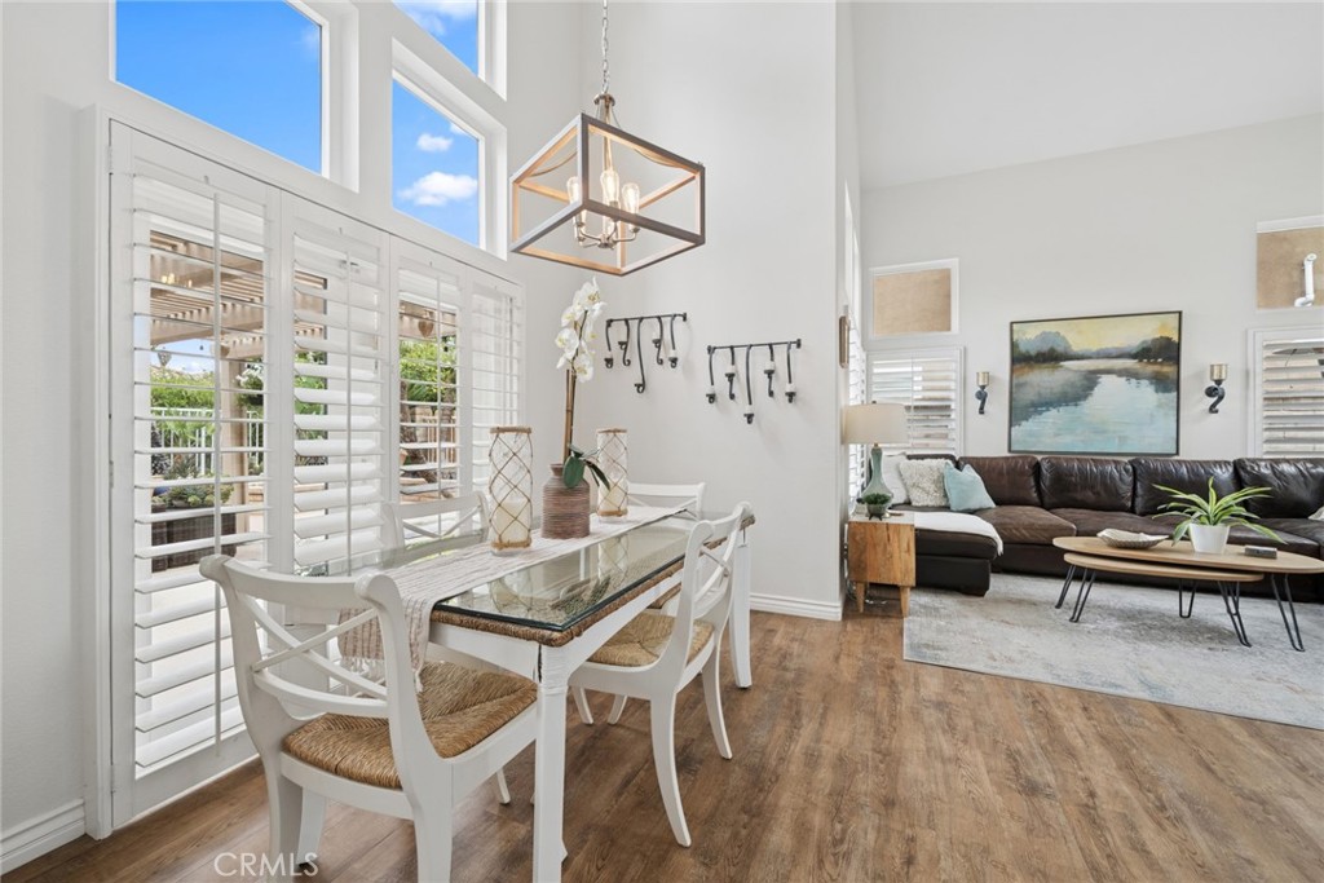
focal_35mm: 14
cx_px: 662
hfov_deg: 104.2
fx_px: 515
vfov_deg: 81.2
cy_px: 442
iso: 200
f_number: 8
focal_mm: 14
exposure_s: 1/25
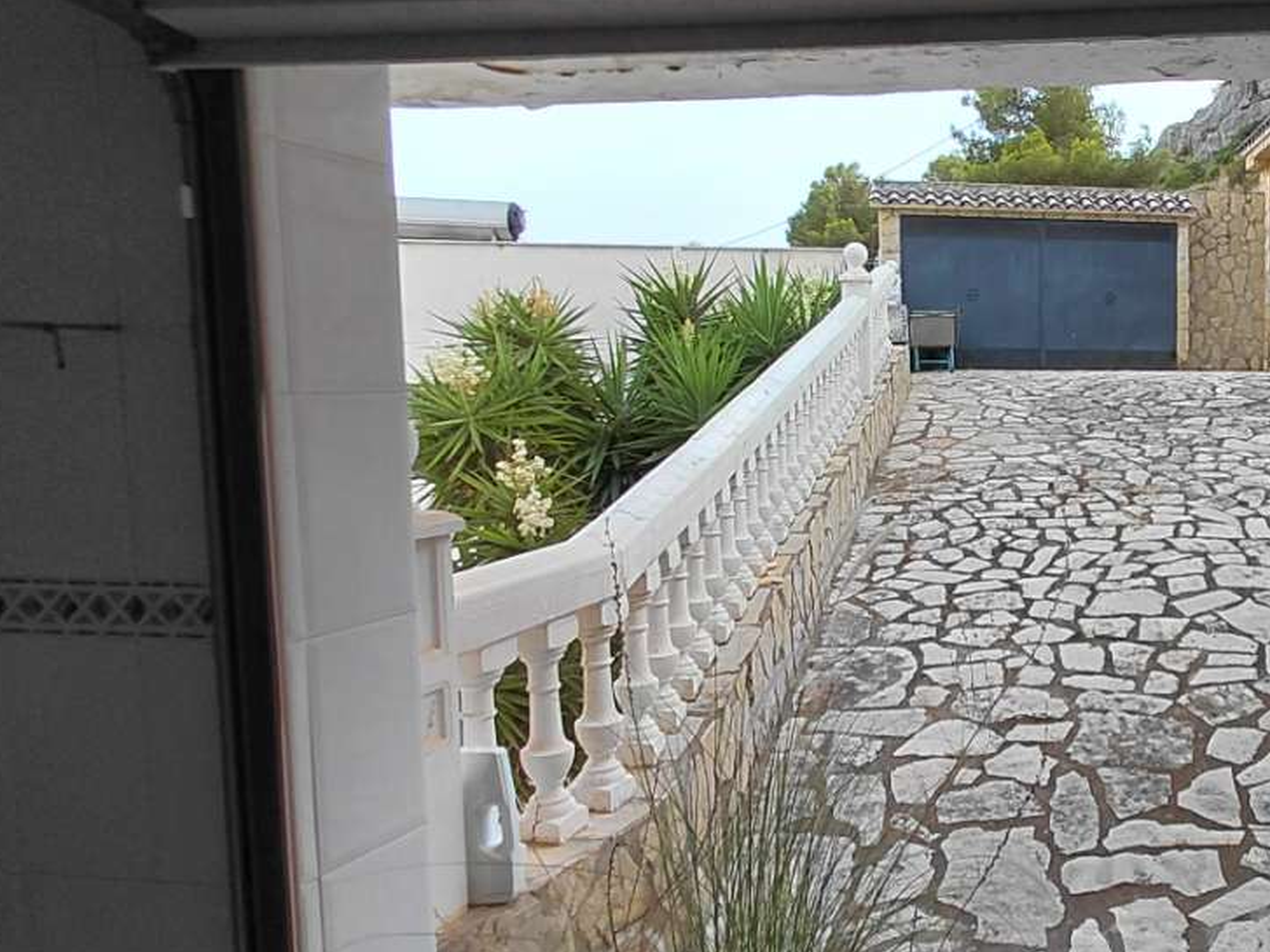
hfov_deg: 49.6
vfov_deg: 42.9
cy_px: 488
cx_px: 1130
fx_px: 1211
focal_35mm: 33
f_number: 2.2
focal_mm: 1.64
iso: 40
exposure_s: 1/335
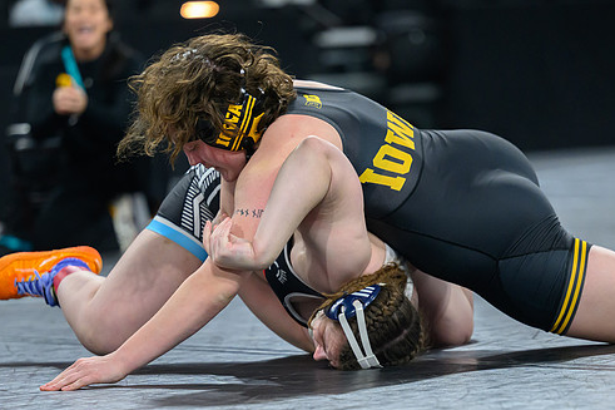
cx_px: 295
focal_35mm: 222
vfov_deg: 6.2
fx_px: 3791
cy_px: 261
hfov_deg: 9.3
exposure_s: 1/800
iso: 3200
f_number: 2.8
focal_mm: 140
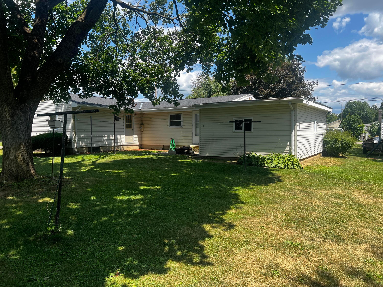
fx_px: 288
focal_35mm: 26
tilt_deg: -1.2
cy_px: 144
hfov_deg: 67.3
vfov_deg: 53.1
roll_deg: +0.5
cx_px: 192
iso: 50
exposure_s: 1/1553
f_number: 1.5
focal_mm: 5.7
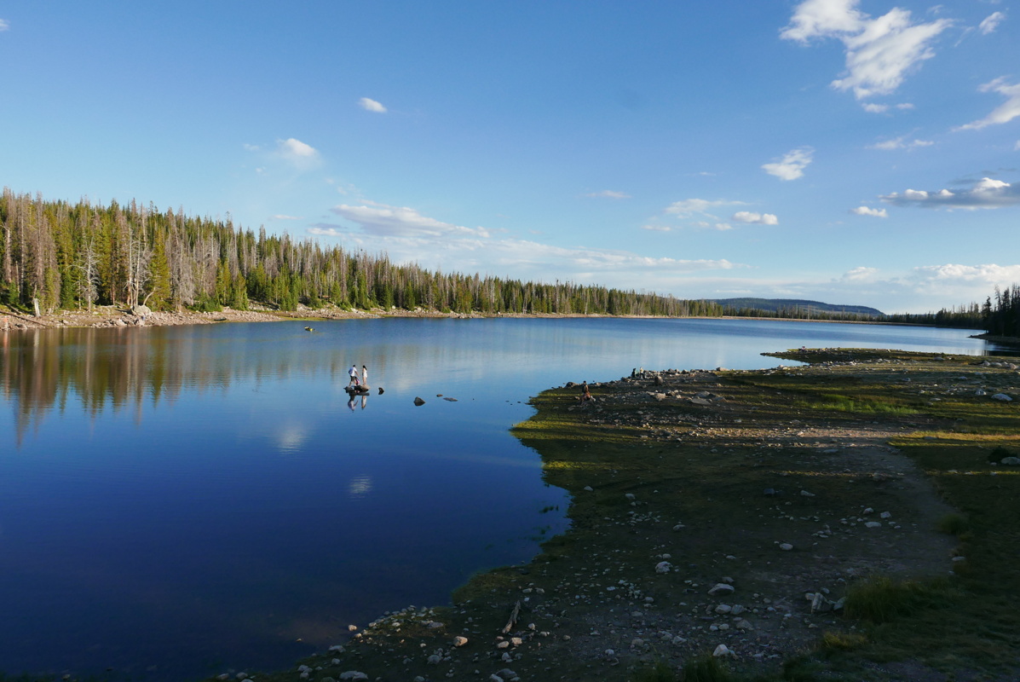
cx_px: 510
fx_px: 680
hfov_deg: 73.7
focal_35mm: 24
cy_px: 341
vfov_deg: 53.2
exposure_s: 1/500
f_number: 5.6
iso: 200
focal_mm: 10.9
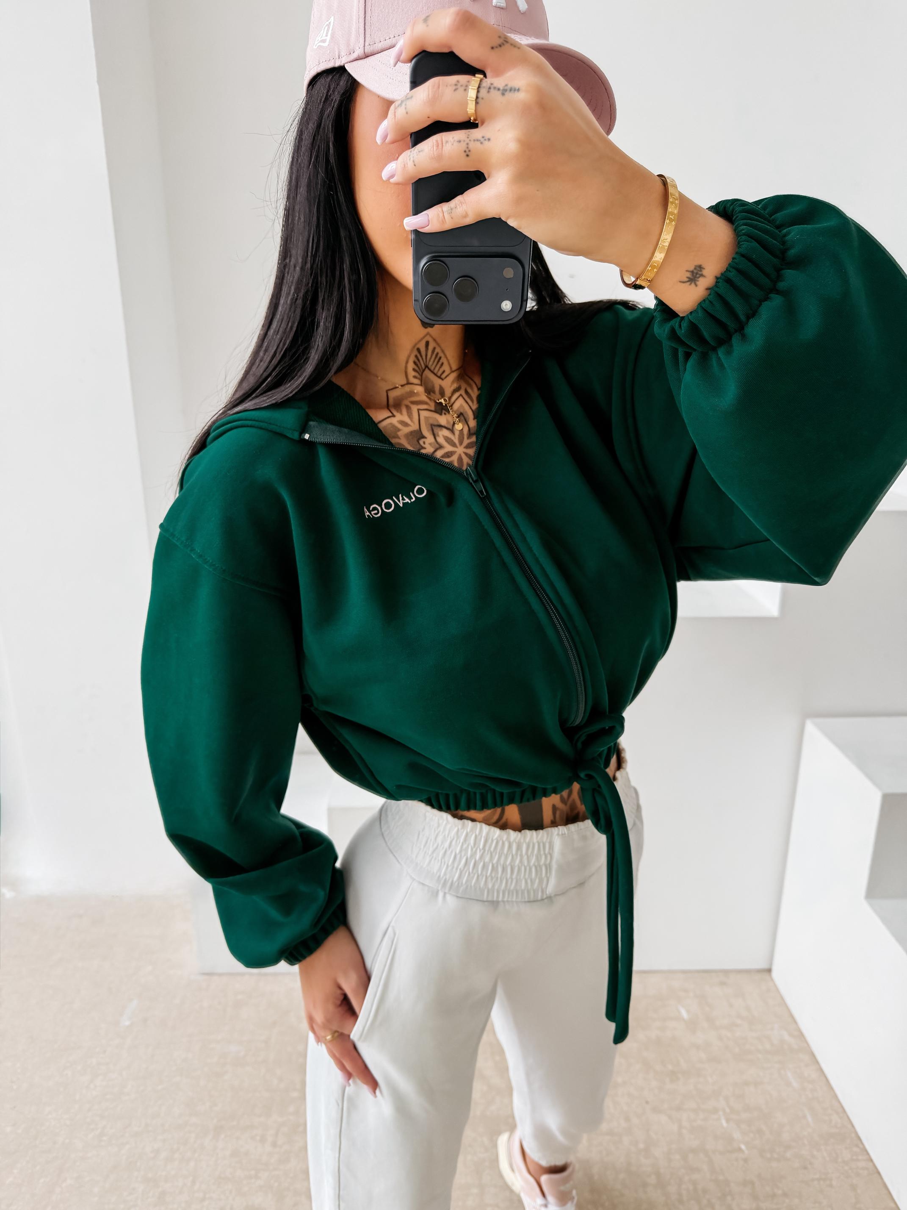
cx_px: 454
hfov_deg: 56.8
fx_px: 838
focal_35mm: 24
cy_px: 605
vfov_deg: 71.6
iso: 200
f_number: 1.8
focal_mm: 6.76
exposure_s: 1/120
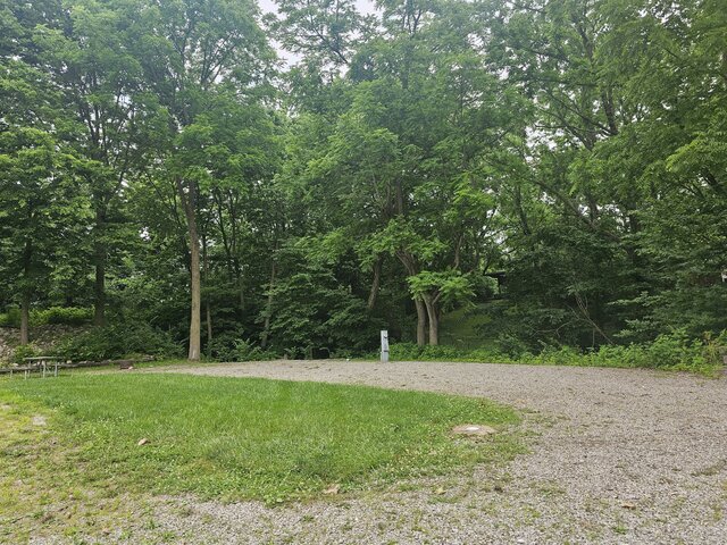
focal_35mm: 23
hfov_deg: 73.9
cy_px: 272
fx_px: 483
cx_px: 364
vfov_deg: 58.9
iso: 12
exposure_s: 1/180
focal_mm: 6.3
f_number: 1.7
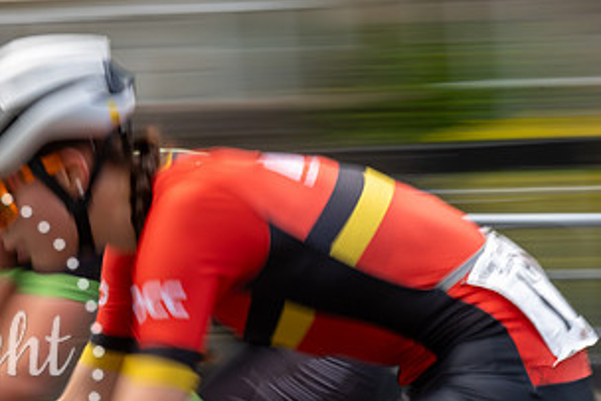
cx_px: 225
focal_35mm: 146
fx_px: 2438
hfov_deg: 14.0
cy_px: 254
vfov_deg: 9.4
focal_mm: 72
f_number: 22
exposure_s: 1/25
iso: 400
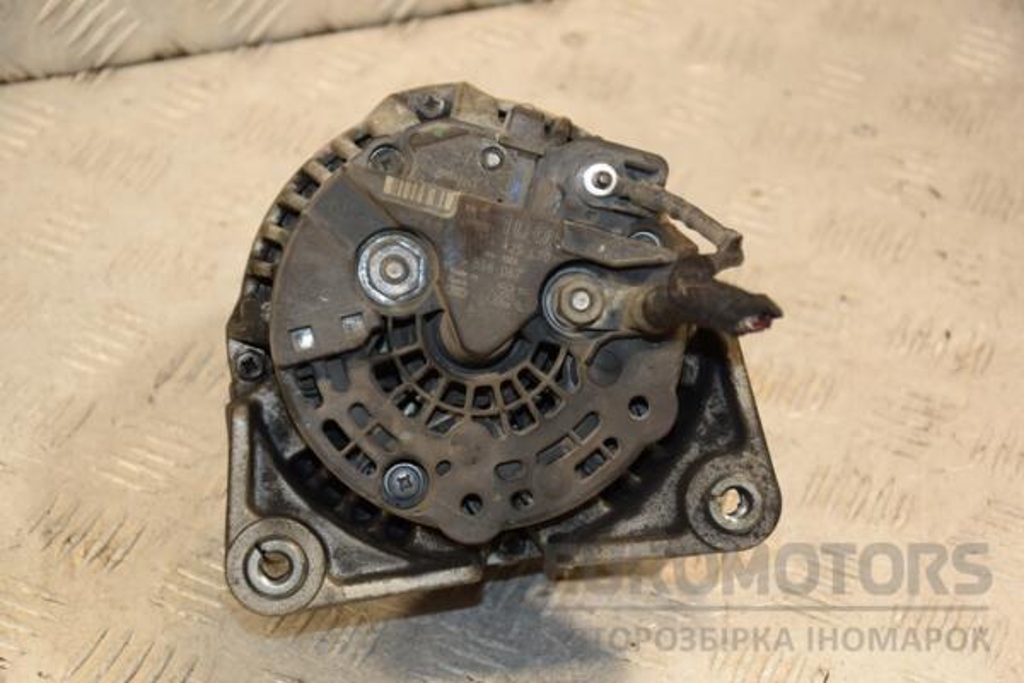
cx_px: 512
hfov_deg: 19.5
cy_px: 342
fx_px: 2986
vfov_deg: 13.0
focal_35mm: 105
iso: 800
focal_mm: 70
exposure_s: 1/125
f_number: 5.3
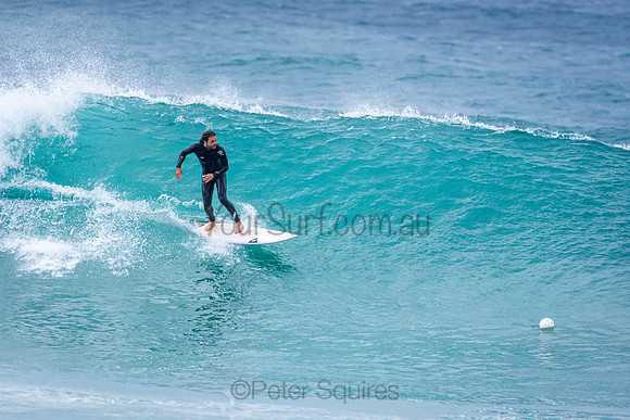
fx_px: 13127
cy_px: 210
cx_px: 315
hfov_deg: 2.7
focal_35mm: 750
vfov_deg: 1.8
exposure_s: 1/2500
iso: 1600
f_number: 5.6
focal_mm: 500
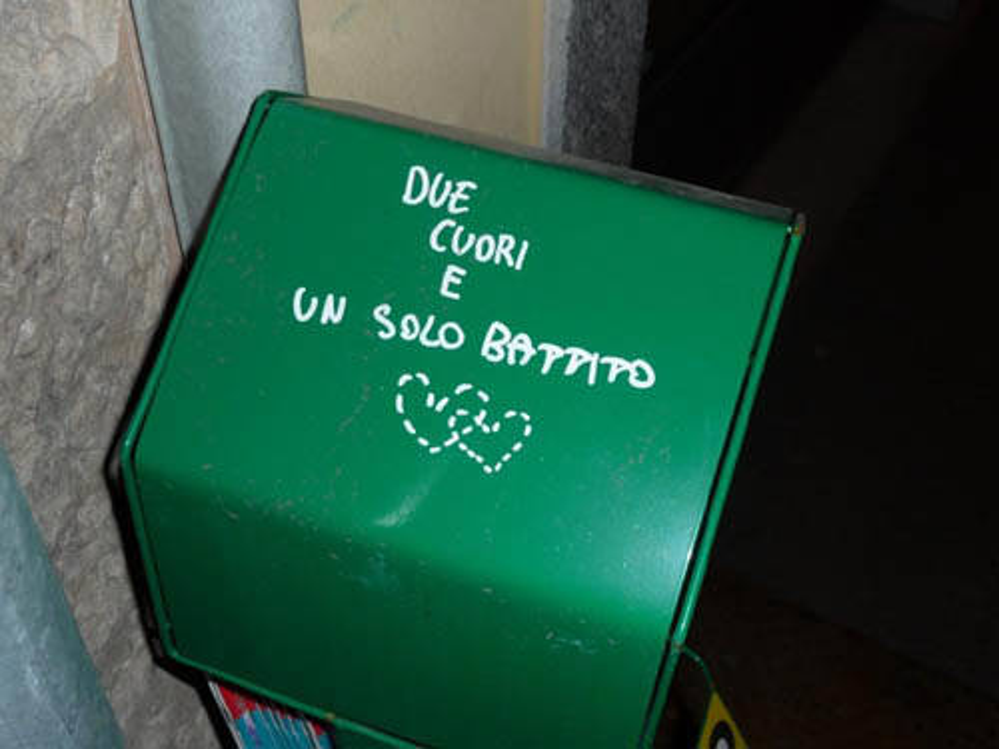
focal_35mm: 43
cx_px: 500
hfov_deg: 43.9
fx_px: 1241
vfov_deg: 33.6
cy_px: 374
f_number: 4
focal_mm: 7.1
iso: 100
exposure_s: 1/30
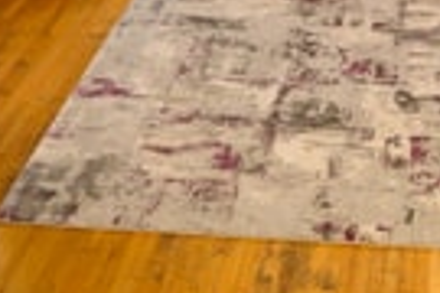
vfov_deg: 20.5
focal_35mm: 58
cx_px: 406
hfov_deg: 32.5
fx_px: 709
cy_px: -125
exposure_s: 1/320
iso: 4000
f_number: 2.8
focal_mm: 14
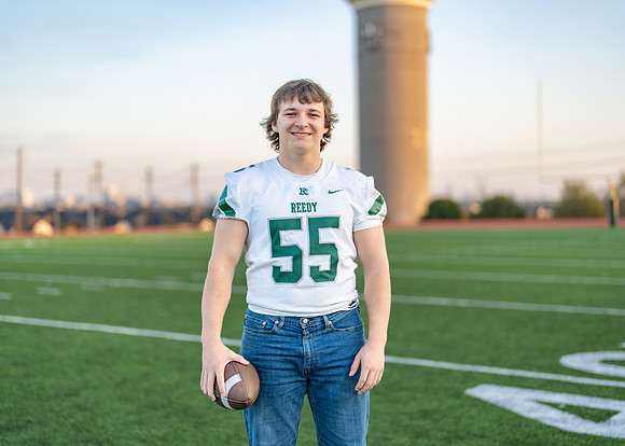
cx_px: 312
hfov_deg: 37.2
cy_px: 223
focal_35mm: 52
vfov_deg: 27.0
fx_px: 930
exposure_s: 1/1000
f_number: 1.2
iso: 100
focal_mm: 50
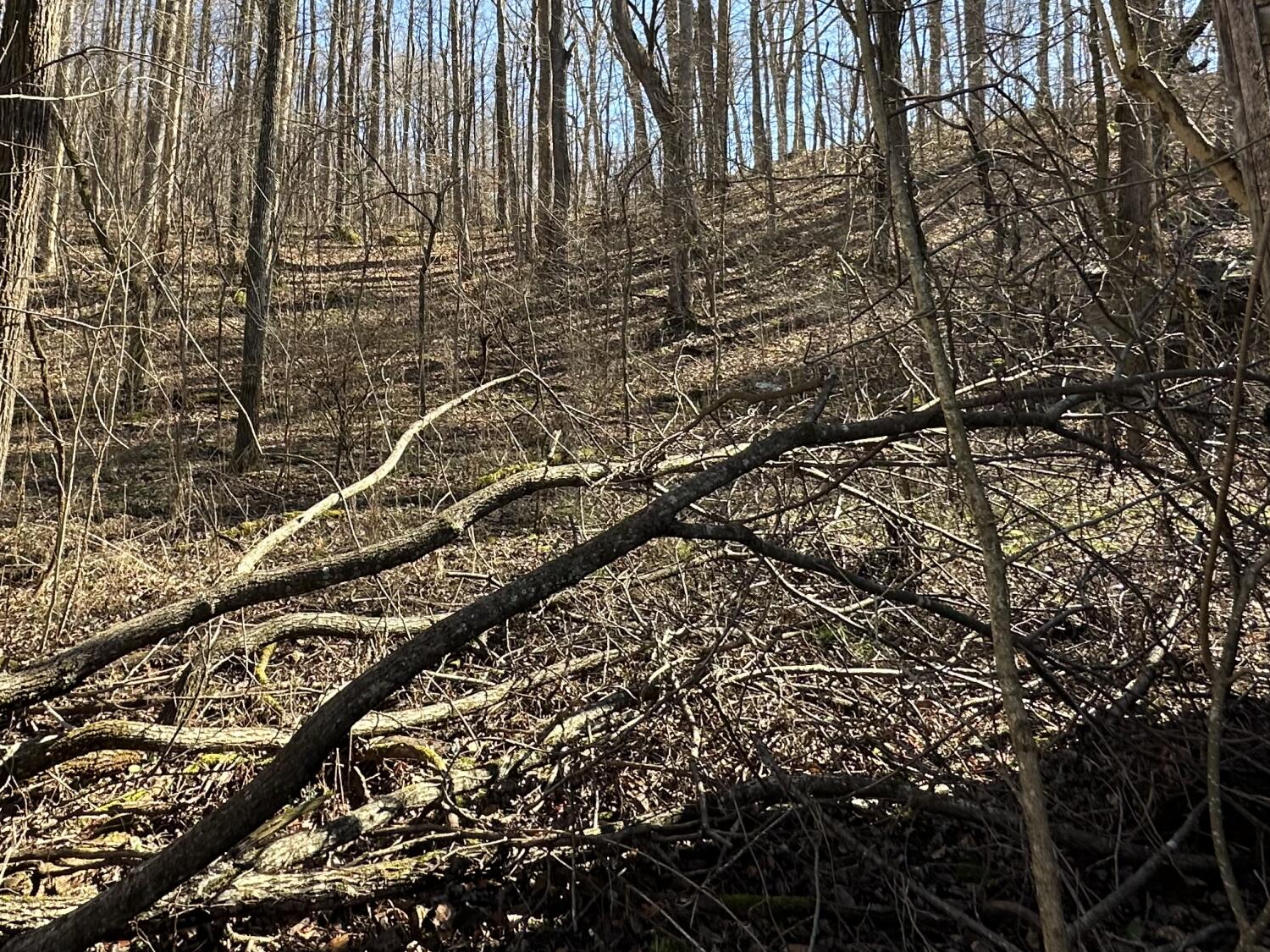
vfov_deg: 46.6
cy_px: 166
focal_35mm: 28
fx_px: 1027
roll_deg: +0.2
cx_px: 499
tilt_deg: +12.4
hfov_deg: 62.8
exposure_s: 1/330
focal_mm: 2.22
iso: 40
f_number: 2.2
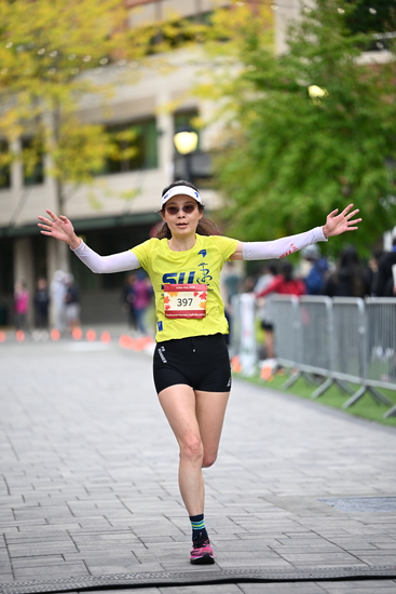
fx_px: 2473
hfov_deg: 9.2
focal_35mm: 150
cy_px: 297
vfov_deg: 13.7
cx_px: 198
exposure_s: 1/1600
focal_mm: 150
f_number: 2.8
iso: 1000
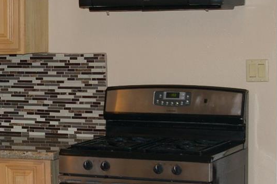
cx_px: 47
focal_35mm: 131
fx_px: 1010
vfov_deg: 10.4
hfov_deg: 15.5
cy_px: 87
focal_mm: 31
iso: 200
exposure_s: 1/45
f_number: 4
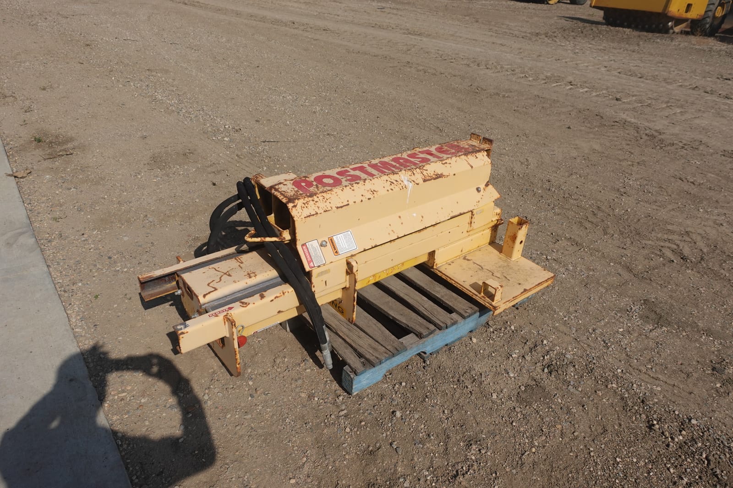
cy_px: 244
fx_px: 489
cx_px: 366
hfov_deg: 73.8
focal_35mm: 24
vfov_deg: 53.1
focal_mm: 9.4
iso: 125
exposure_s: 1/250
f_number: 4
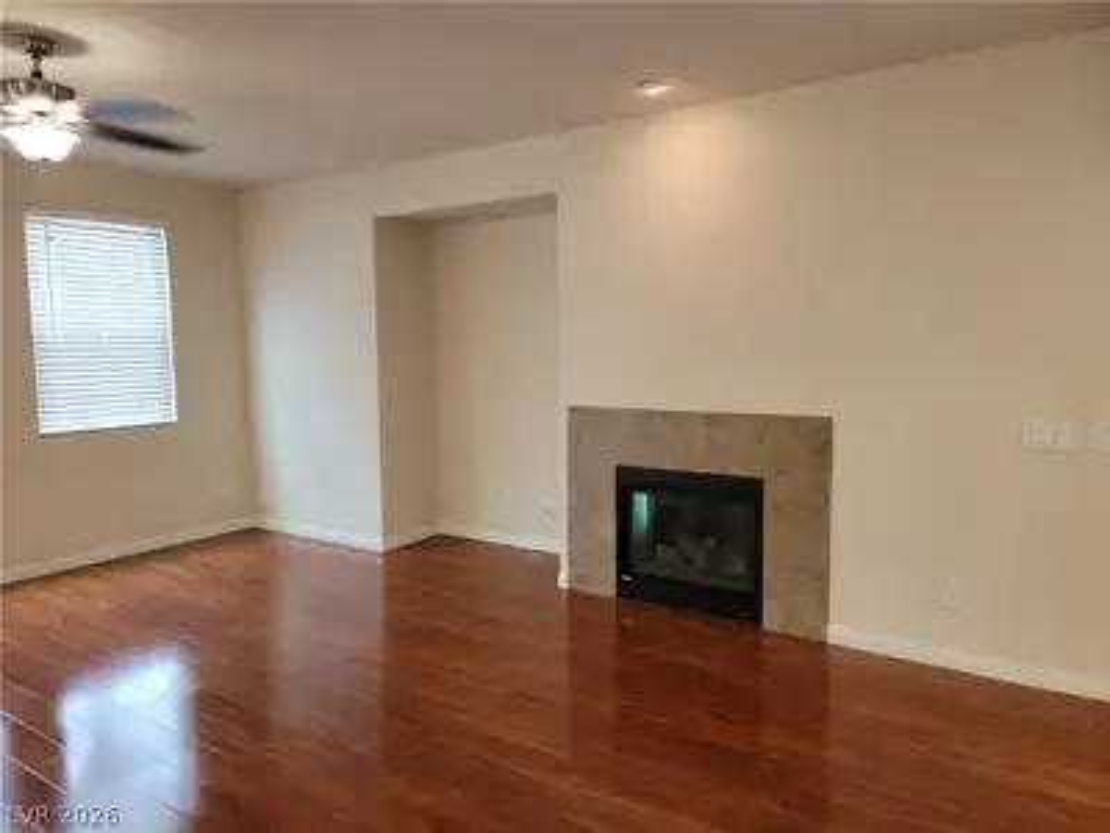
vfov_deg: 56.8
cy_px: 416
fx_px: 770
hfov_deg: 71.6
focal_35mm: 24
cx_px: 555
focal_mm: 6.7
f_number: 1.8
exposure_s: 1/40
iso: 125
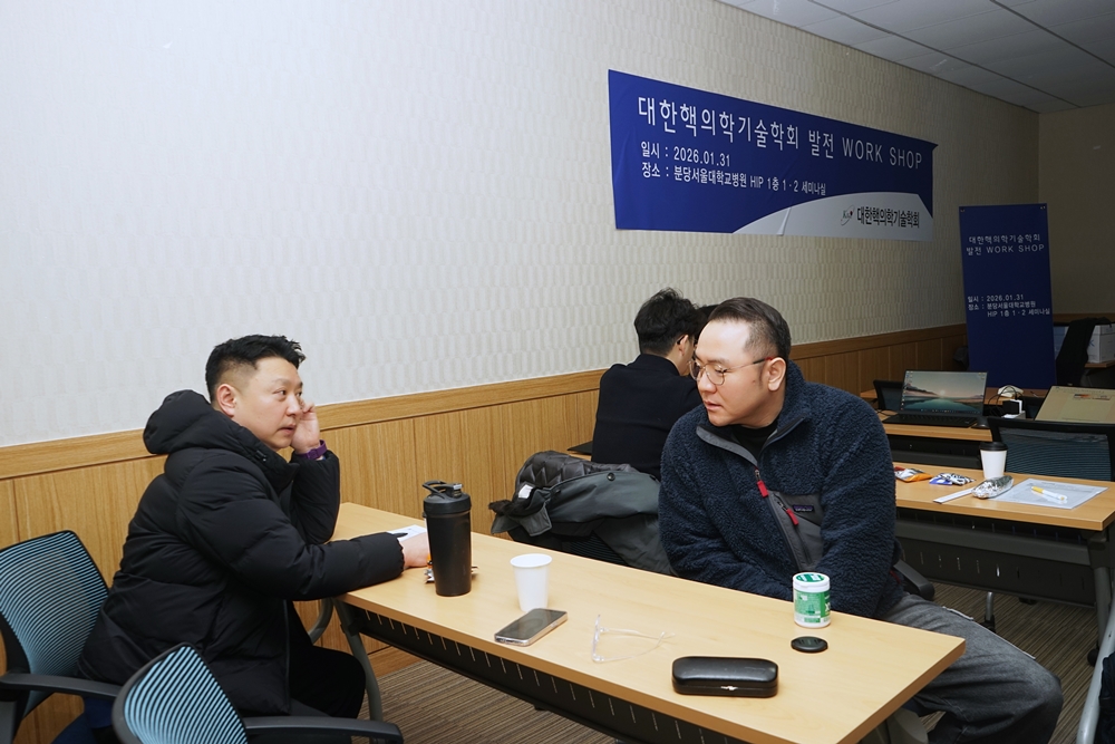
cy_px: 372
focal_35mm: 29
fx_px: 898
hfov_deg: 63.7
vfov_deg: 45.0
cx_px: 558
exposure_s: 1/60
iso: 320
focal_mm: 29
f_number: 7.1
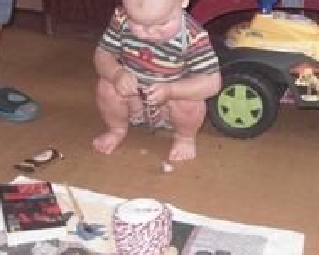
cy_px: 142
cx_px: 197
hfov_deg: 29.1
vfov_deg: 23.5
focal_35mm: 65
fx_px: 613
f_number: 2.8
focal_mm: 6
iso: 200
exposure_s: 1/40
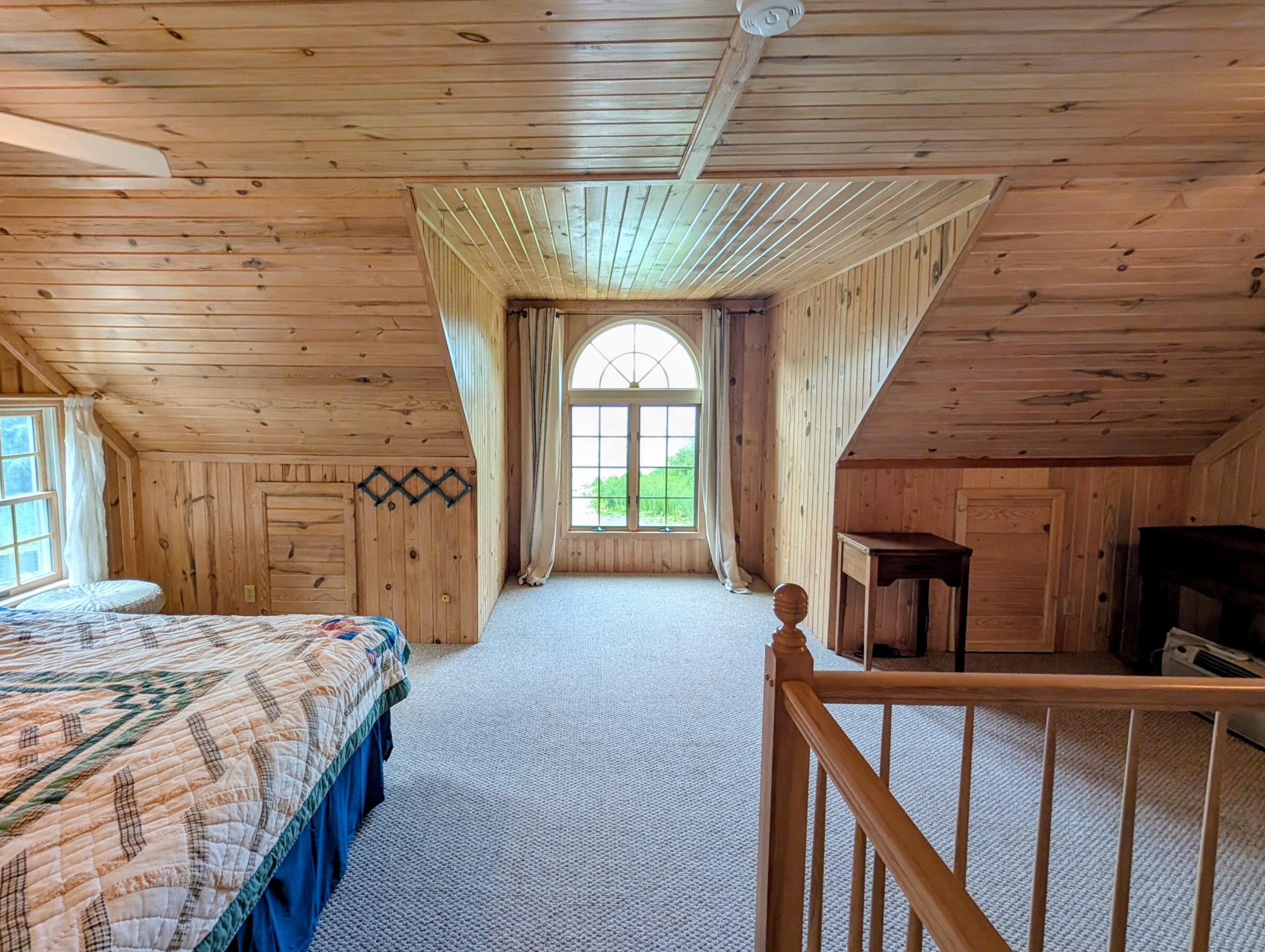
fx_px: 549
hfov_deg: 97.8
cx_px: 569
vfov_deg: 81.8
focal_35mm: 15
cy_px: 453
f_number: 1.7
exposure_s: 1/120
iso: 69
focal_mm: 2.02
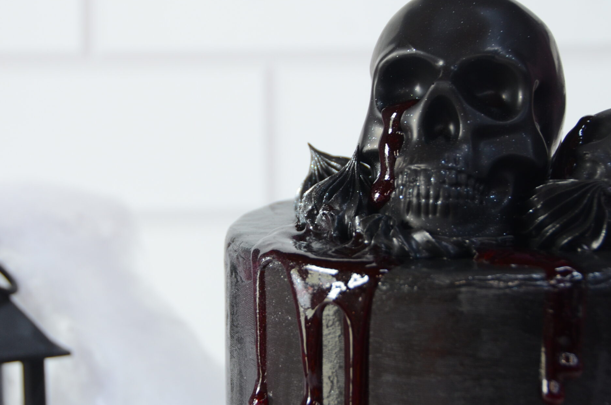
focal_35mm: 123
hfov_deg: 16.7
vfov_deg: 11.1
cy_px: 173
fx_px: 2083
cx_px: 284
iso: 500
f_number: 5
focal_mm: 60
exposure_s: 1/40
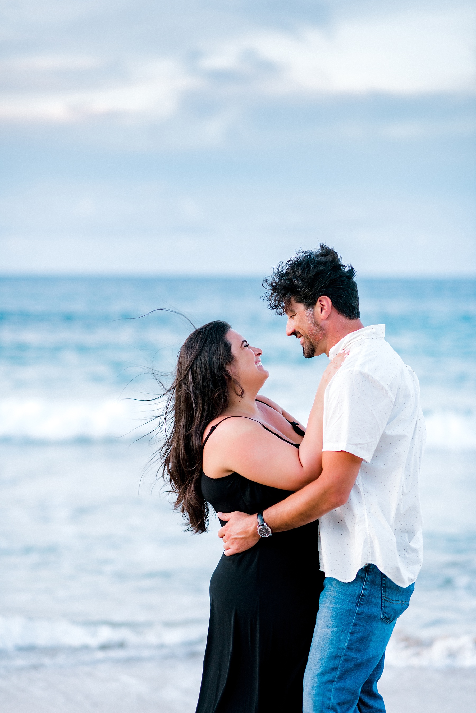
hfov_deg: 16.1
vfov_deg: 23.9
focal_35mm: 85
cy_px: 356
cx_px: 238
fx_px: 1684
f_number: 2
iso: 250
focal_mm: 85
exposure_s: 1/320
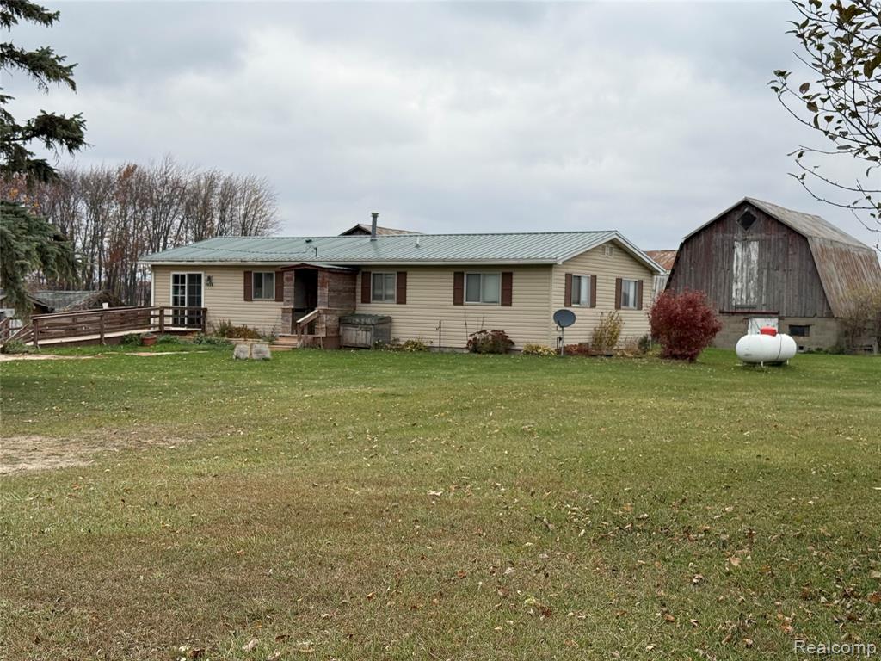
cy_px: 330
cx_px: 440
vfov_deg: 30.3
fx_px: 1222
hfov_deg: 39.7
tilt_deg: -0.5
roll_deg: -1.3
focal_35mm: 48
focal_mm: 6.76
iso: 64
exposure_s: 1/951
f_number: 1.78
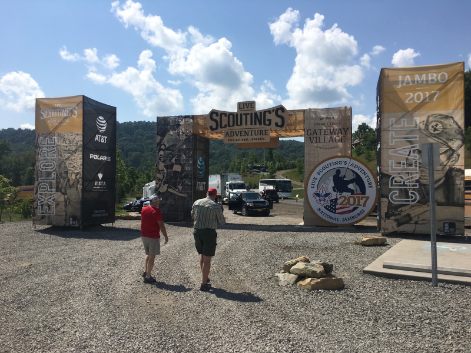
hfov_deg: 61.7
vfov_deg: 48.2
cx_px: 236
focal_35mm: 29
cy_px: 176
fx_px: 395
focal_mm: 4.15
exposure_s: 1/3077
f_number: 2.2
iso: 25
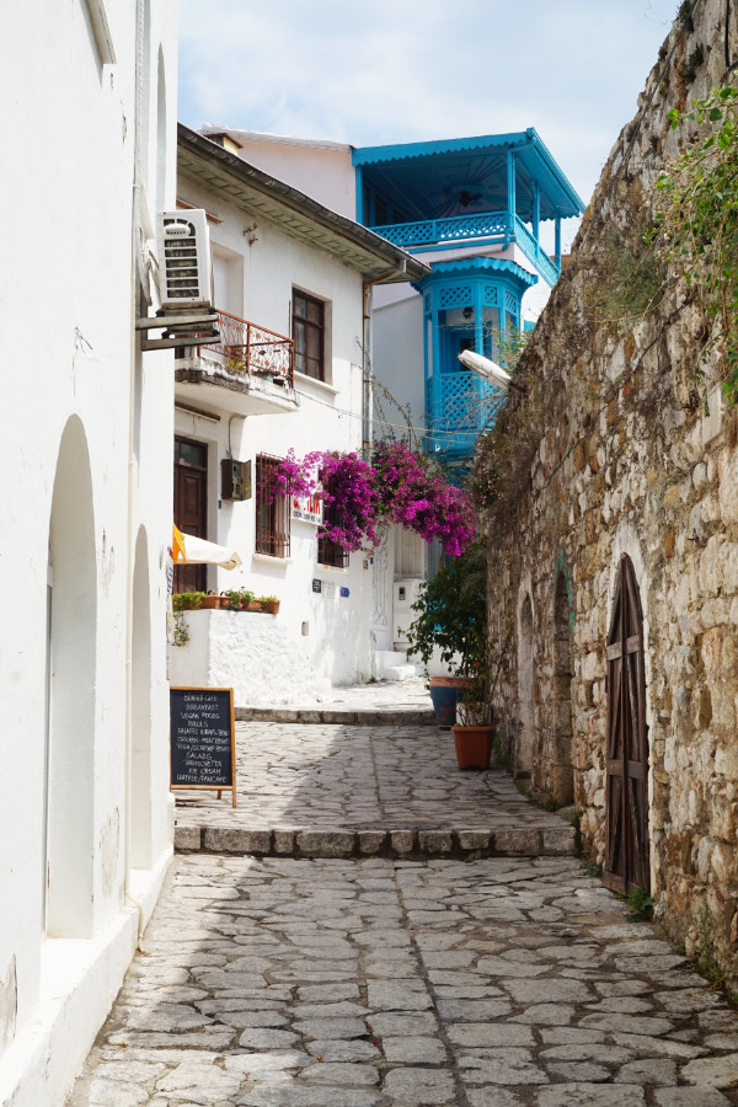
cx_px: 369
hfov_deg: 25.8
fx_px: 1614
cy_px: 554
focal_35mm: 52
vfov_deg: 37.9
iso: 100
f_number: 14
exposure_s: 1/125
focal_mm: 35
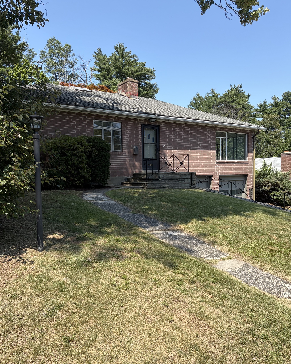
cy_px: 194
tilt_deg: -1.1
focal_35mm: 28
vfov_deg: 62.1
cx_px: 142
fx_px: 301
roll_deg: +1.0
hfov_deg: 51.5
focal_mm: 5.96
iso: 50
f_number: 1.6
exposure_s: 1/2075
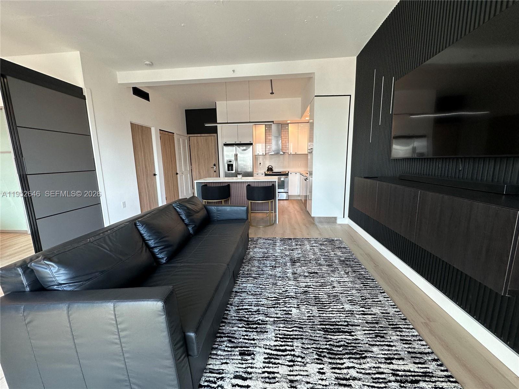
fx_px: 210
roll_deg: +0.7
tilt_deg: -9.1
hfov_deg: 102.1
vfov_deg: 85.7
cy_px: 194
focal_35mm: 14
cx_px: 260
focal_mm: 2.22
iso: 125
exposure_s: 1/120
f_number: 2.2
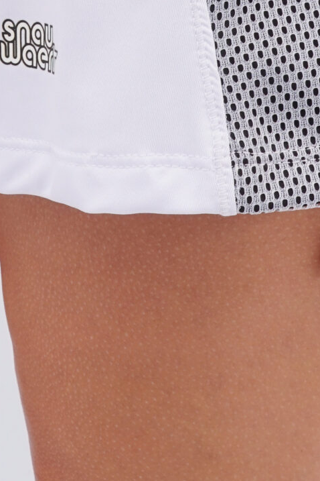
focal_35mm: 150
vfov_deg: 13.1
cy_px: -182
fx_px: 2000
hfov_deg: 9.1
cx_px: 64
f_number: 14
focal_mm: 42
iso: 160
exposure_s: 1/125
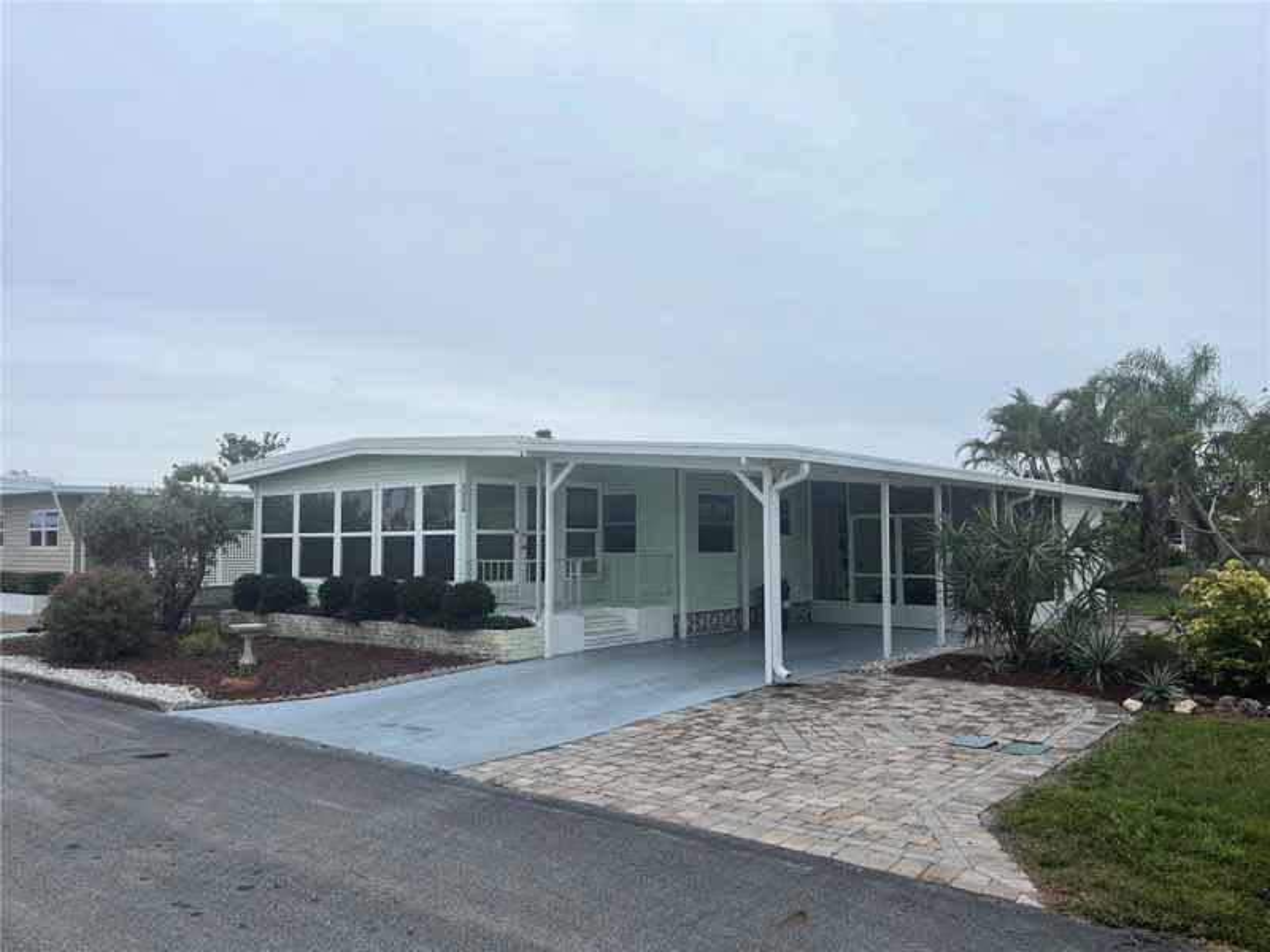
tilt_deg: +4.8
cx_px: 635
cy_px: 476
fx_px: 954
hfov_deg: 67.3
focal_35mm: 26
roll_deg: -0.5
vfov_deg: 53.1
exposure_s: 1/1199
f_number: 1.6
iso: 50
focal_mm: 5.1
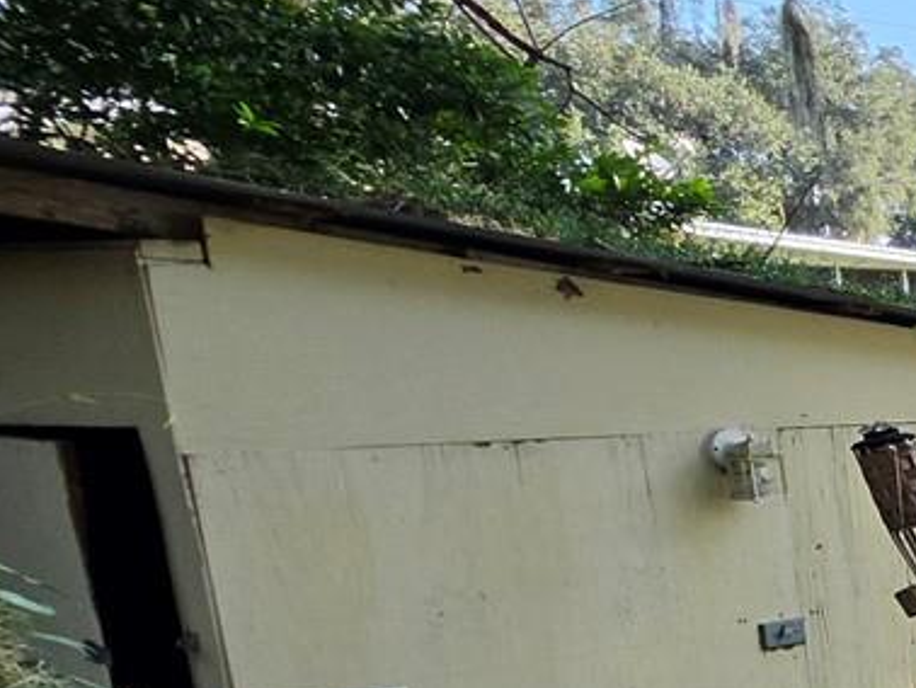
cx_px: 1878
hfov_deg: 18.8
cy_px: 664
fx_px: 1456
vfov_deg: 25.5
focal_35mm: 55
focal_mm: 2.2
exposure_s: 1/575
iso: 40
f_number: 1.9
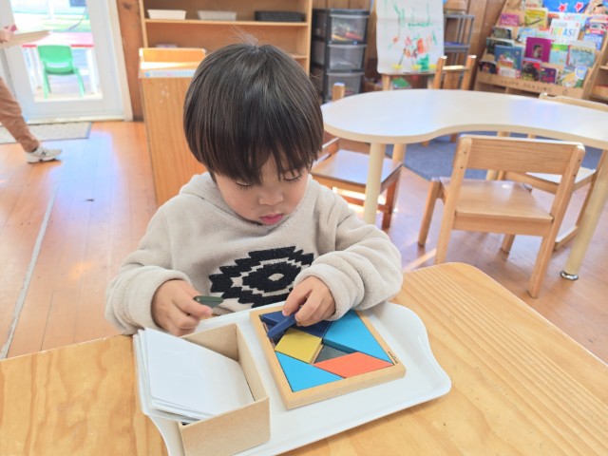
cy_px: 228
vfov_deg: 58.9
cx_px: 304
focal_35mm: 23
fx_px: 404
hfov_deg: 73.9
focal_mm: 6.5
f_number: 1.4
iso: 32
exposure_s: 1/100
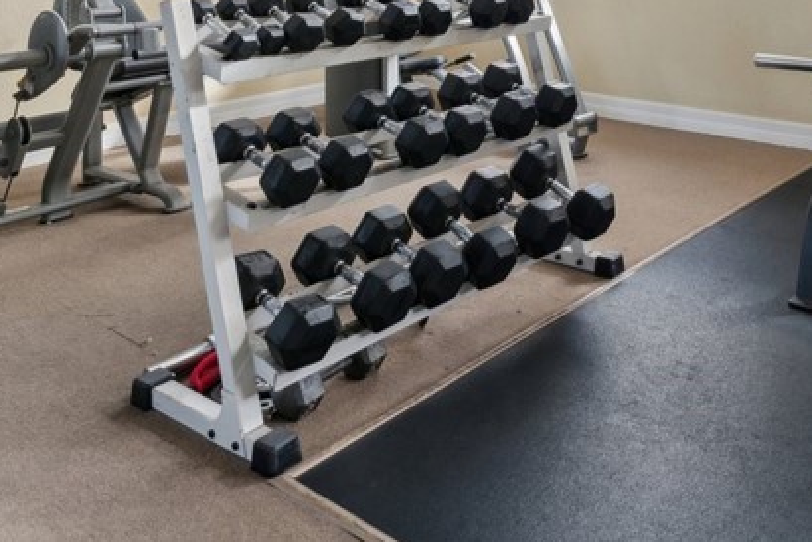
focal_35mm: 39
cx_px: 679
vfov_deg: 29.9
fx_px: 870
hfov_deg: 46.7
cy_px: -96
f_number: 8
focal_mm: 14.6
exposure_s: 1/50
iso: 250
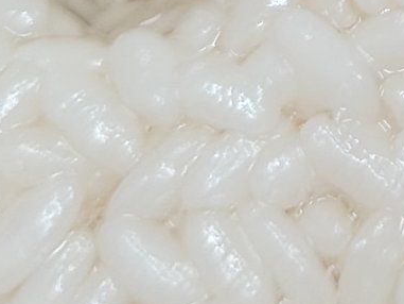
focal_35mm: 172
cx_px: 695
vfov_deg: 8.0
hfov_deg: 10.8
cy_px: -395
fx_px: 2008
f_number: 1.75
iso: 747
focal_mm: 5.25
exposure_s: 1/33.3
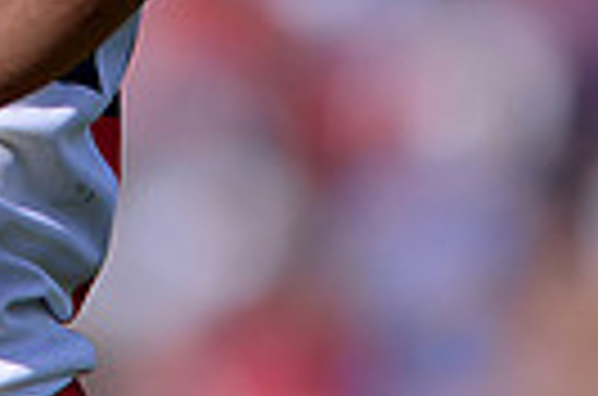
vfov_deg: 0.7
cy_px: -403
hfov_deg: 1.1
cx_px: -162
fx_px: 30442
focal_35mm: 1837
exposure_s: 1/2500
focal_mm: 420
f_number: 4
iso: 400
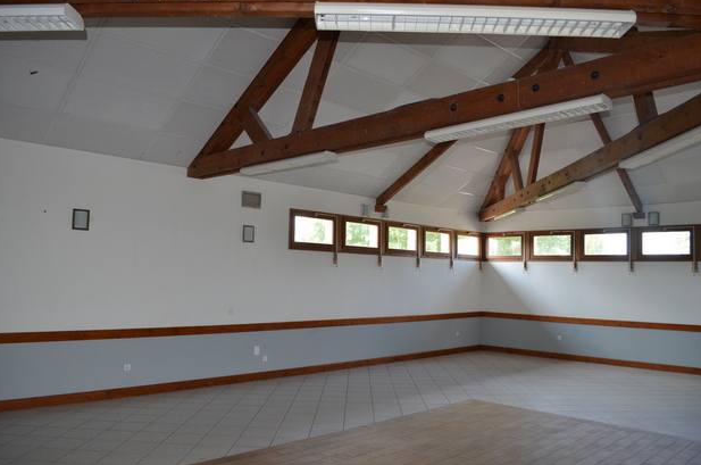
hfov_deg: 65.6
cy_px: 235
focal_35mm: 28
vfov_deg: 46.2
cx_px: 358
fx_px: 544
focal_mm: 18
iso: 800
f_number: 4.5
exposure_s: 1/200
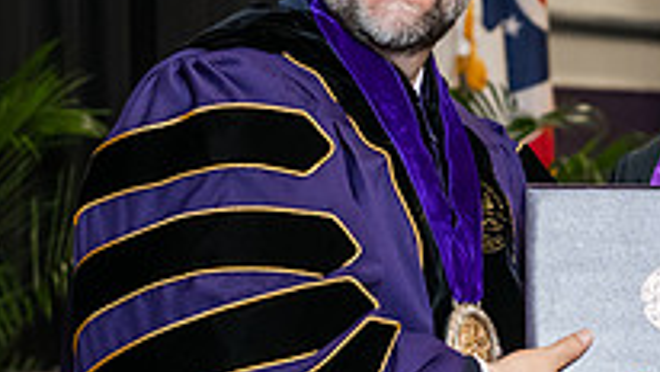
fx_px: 3624
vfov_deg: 5.9
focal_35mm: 207
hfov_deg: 10.4
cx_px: 580
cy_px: 210
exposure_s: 1/200
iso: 2000
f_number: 5
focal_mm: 70
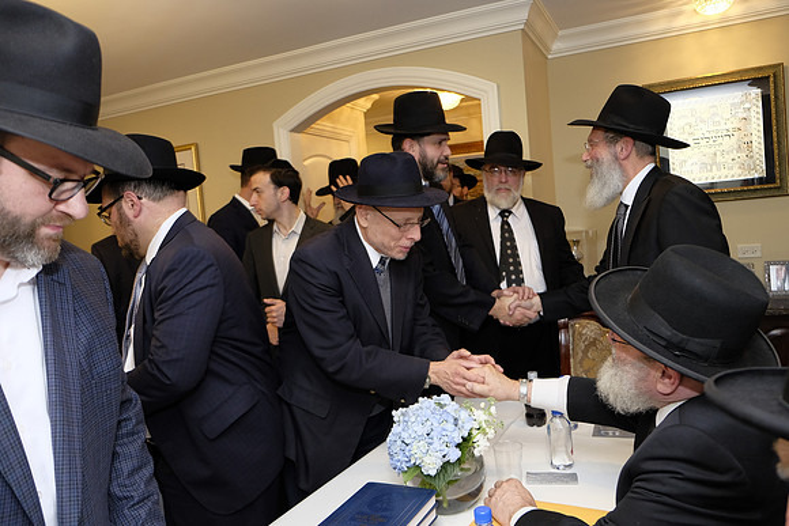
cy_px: 263
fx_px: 592
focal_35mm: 27
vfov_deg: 48.0
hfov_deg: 67.4
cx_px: 394
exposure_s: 1/180
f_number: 2.8
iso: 800
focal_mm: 18
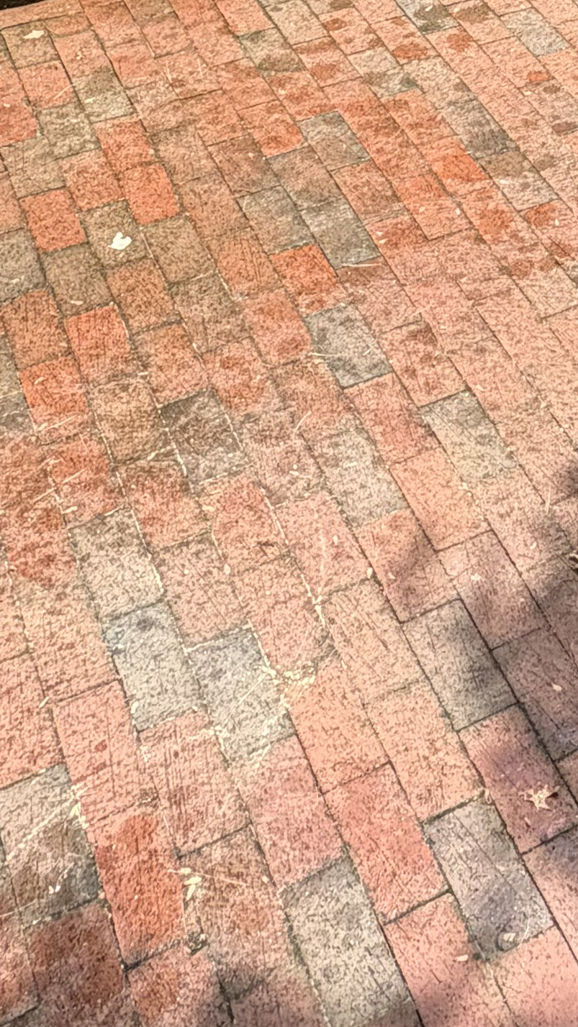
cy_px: -4
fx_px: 1662
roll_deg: -1.4
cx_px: 645
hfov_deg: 18.9
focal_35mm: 61
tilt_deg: -29.4
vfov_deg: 31.7
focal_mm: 2.22
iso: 40
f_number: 2.2
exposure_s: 1/651
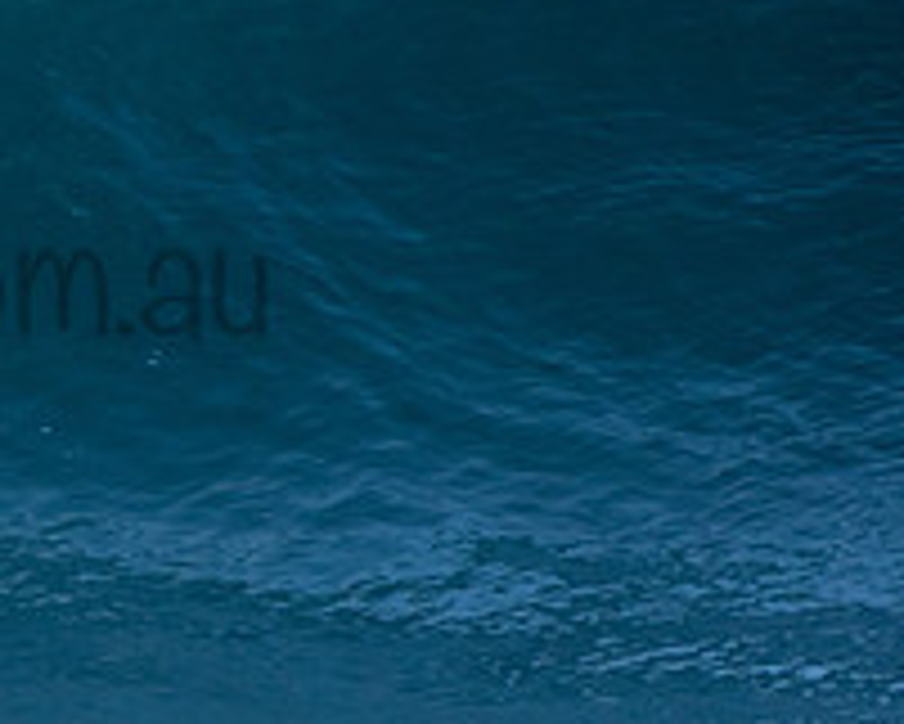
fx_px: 54339
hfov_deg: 1.0
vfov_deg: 0.8
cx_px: -207
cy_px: 232
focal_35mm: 2030
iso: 1100
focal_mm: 500
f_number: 5.6
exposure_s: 1/1600
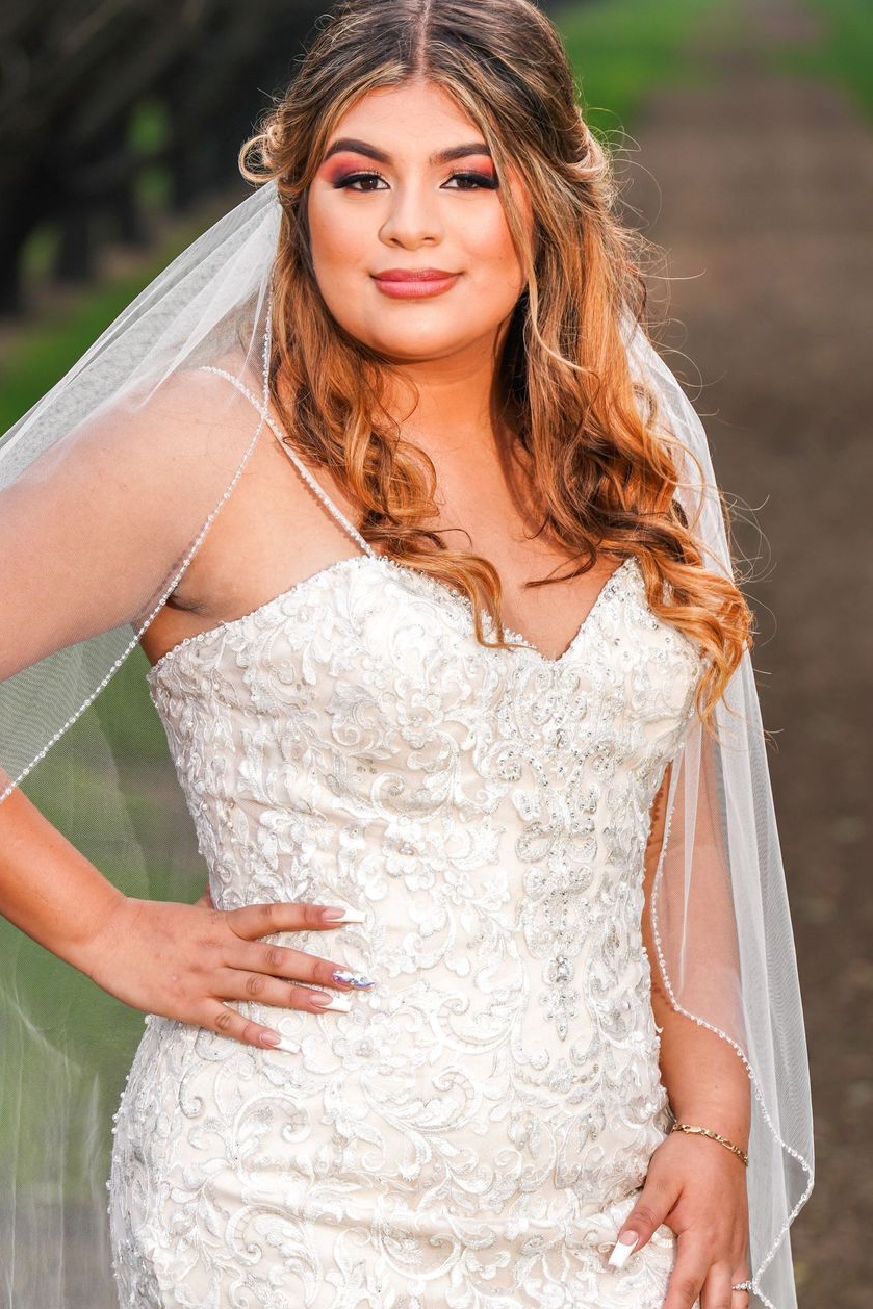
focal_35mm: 354
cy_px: 771
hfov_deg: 3.9
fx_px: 12872
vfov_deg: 5.8
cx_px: 430
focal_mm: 198
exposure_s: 1/125
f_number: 7.1
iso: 160
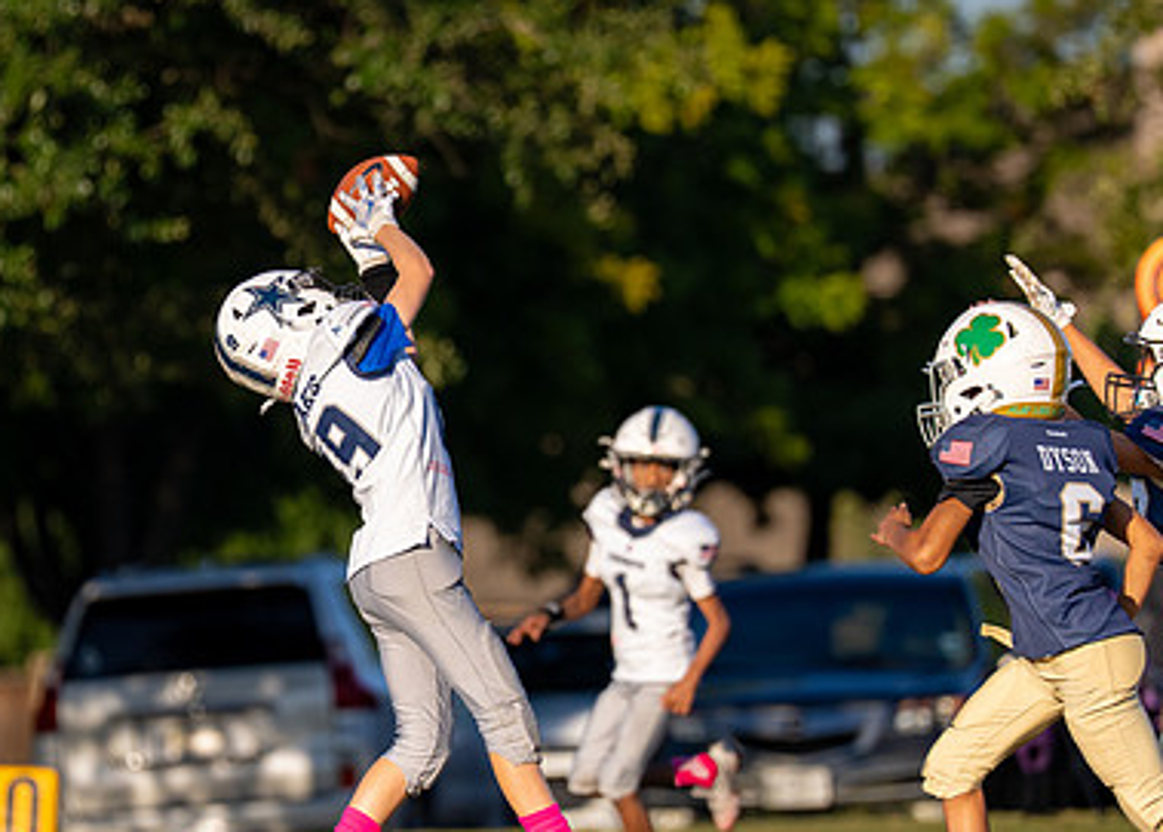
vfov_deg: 3.3
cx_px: 471
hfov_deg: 4.7
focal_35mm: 431
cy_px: 484
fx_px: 14241
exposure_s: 1/4000
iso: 200
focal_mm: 191
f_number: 2.8
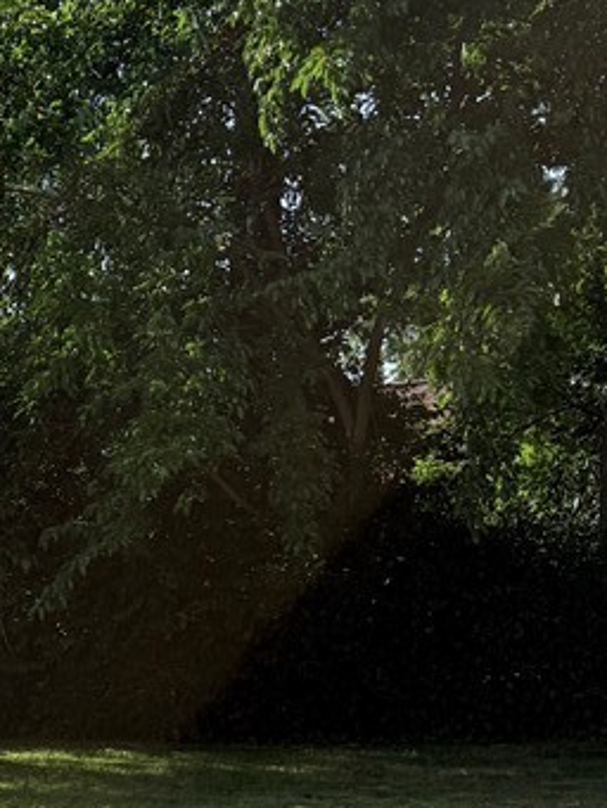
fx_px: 1682
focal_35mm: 72
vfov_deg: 25.1
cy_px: 889
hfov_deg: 18.4
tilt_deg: -9.3
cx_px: -268
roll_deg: +1.4
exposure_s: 1/2611
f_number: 1.78
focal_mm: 6.76
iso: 100
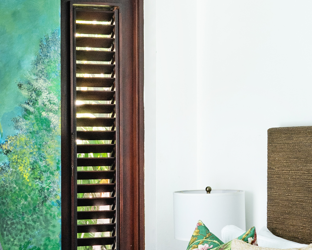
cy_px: 154
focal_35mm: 96
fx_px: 886
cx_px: 1
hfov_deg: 19.4
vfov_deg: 16.0
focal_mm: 29
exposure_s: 1/40
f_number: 10
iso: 500
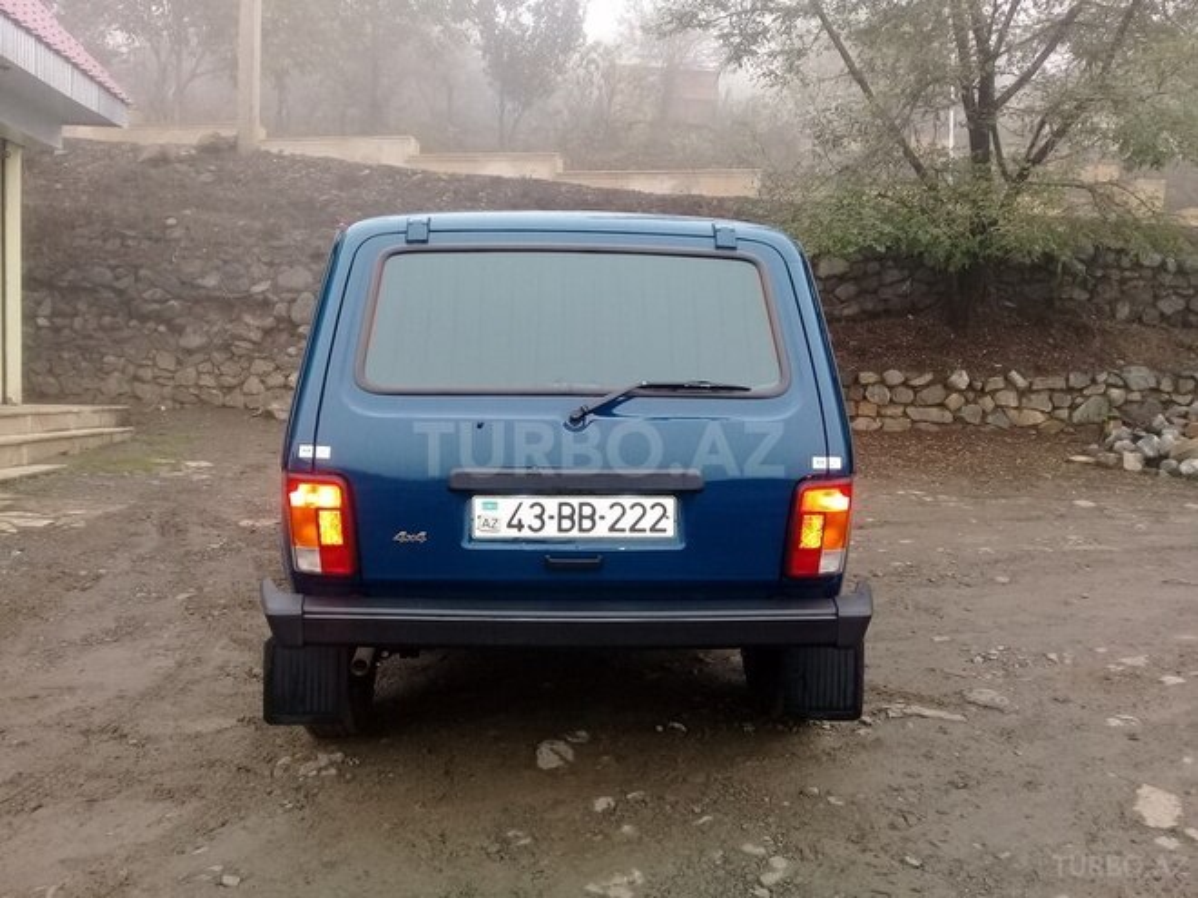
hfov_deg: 58.4
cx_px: 599
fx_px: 1073
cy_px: 449
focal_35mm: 31
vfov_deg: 45.4
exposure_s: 1/100
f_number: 2.2
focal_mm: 3.3
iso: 80
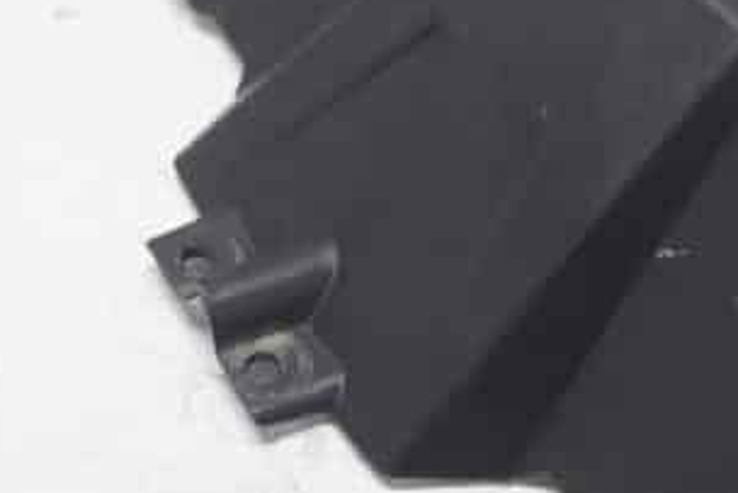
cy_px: 96
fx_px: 1866
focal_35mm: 91
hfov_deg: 22.2
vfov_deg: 14.9
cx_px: 546
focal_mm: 18
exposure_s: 1/60
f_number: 3.5
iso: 200
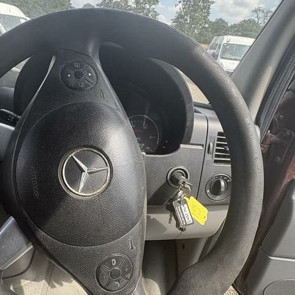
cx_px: 113
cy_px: 161
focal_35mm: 23
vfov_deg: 67.1
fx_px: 222
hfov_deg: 66.4
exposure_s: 1/373
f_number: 2.2
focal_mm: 2.22
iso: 64
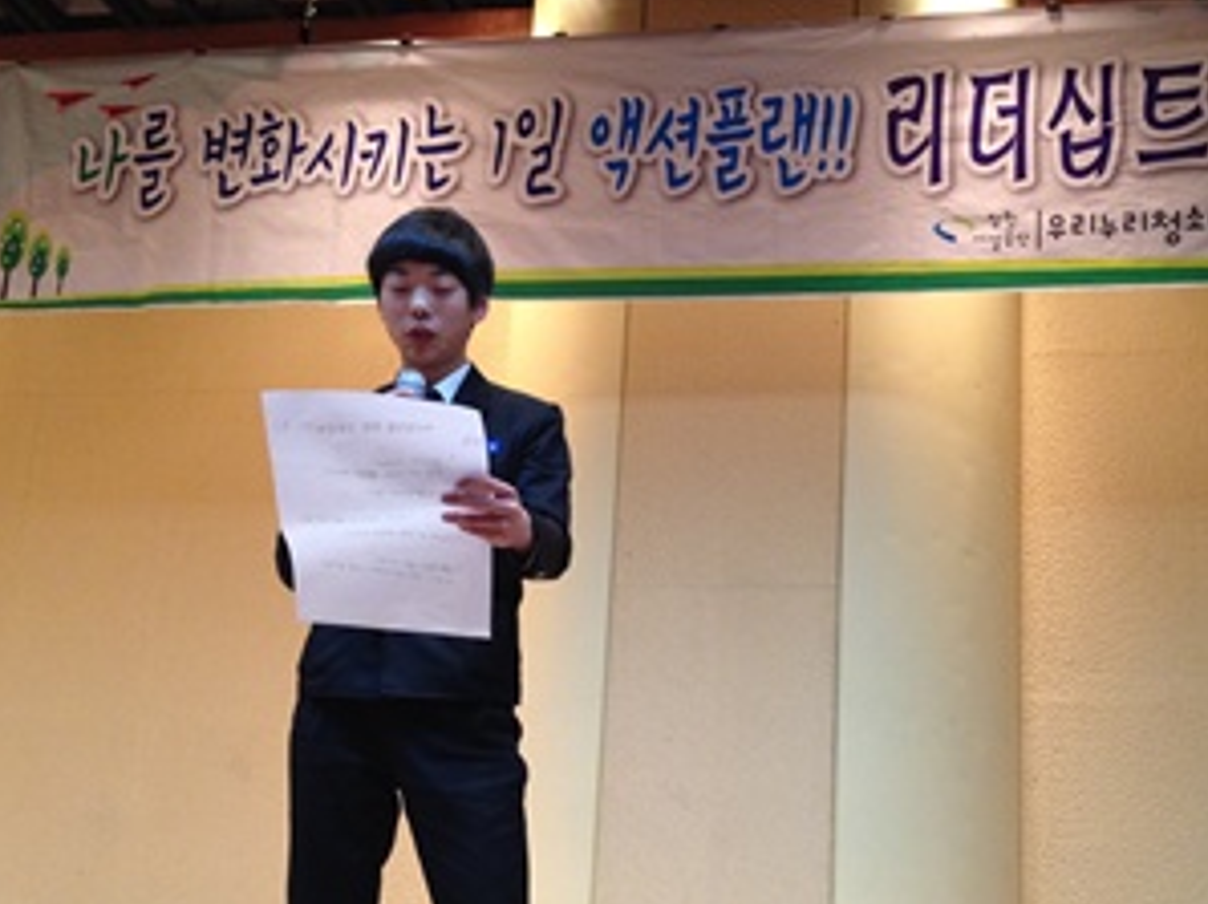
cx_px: 738
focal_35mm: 47
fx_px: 1639
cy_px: 576
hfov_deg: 40.2
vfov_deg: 30.7
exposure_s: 1/20
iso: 200
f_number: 2.4
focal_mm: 4.28
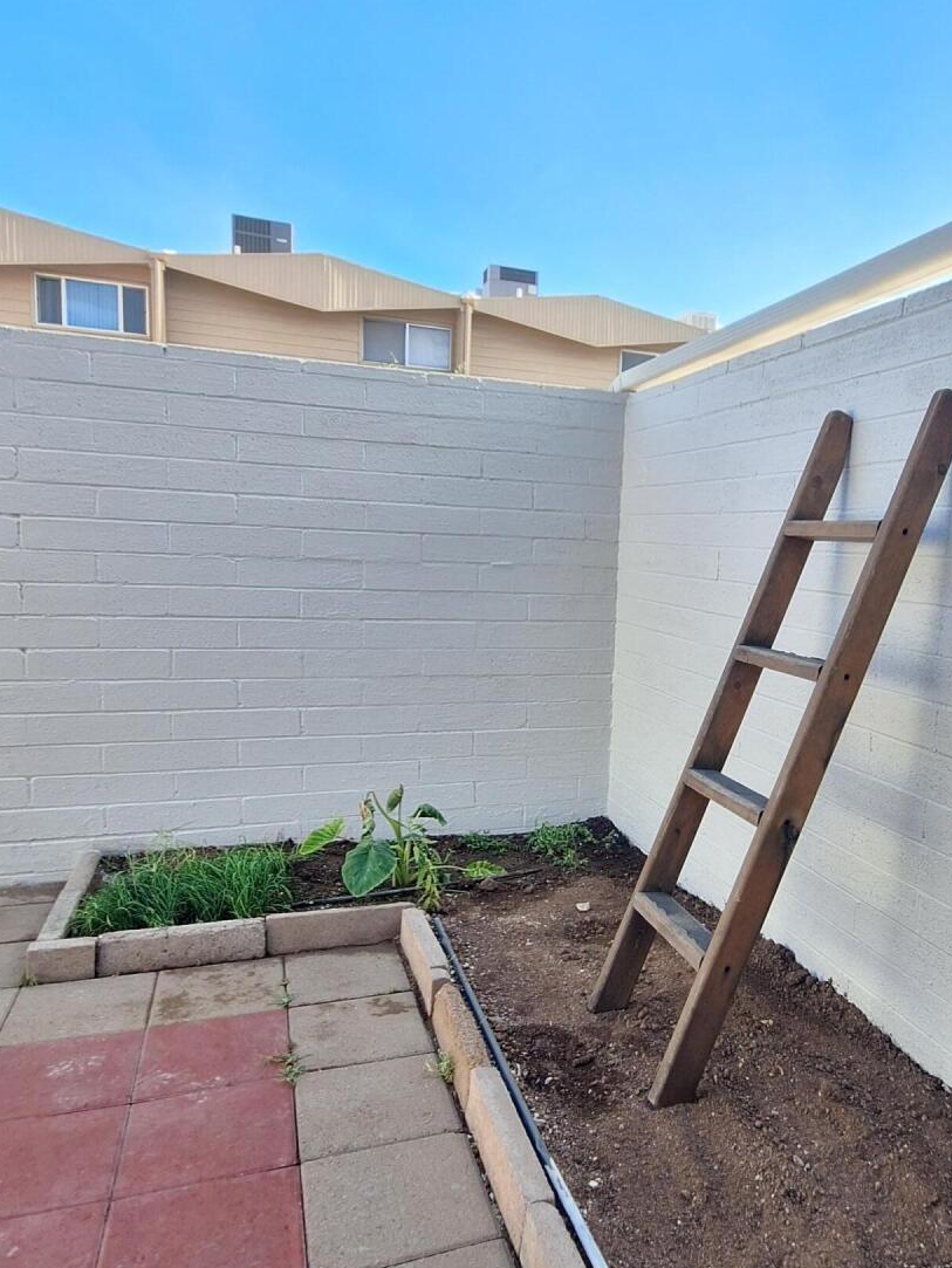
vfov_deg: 71.5
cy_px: 667
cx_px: 655
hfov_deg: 55.3
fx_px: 880
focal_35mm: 24
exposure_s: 1/301
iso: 40
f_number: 2.2
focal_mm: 1.74
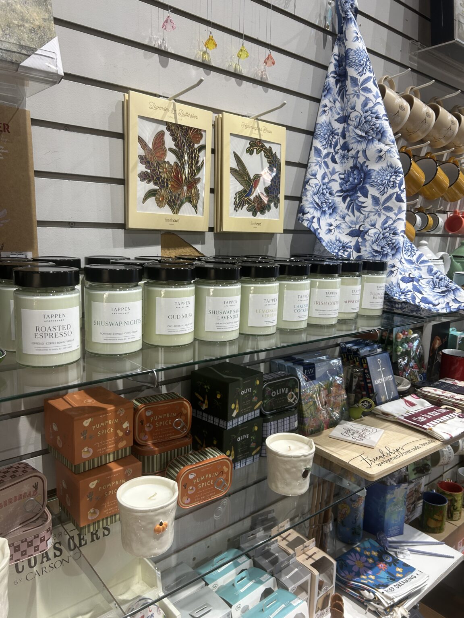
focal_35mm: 26
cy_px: 309
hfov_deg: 53.1
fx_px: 465
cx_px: 232
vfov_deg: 67.3
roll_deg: -1.3
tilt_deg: -9.5
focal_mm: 5.7
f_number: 1.5
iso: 80
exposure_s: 1/60
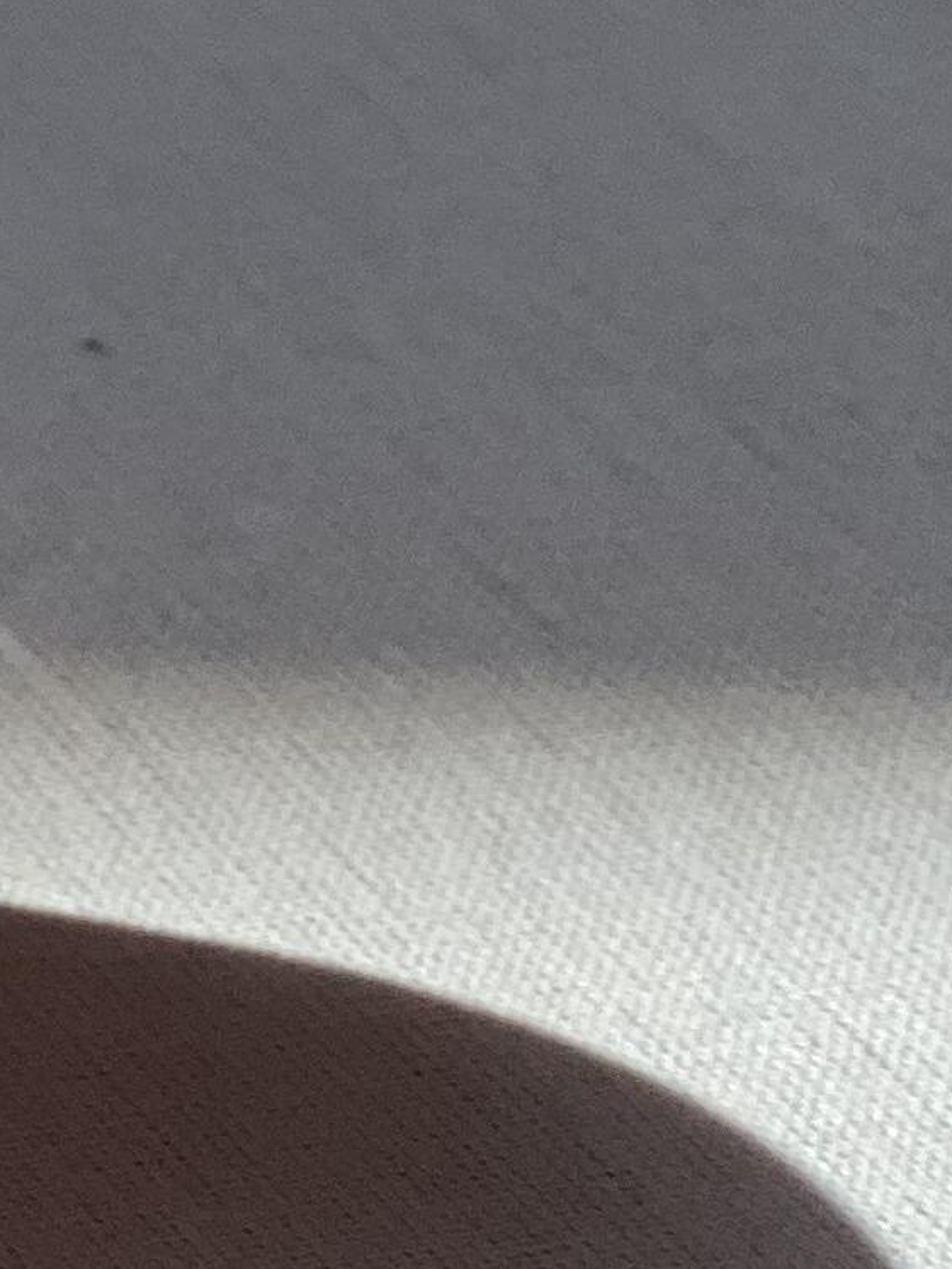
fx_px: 10298
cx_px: -1608
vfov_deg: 6.9
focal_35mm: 281
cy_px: -891
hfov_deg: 5.1
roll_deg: +0.1
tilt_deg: -19.1
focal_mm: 6
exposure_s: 1/480
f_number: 2
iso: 20
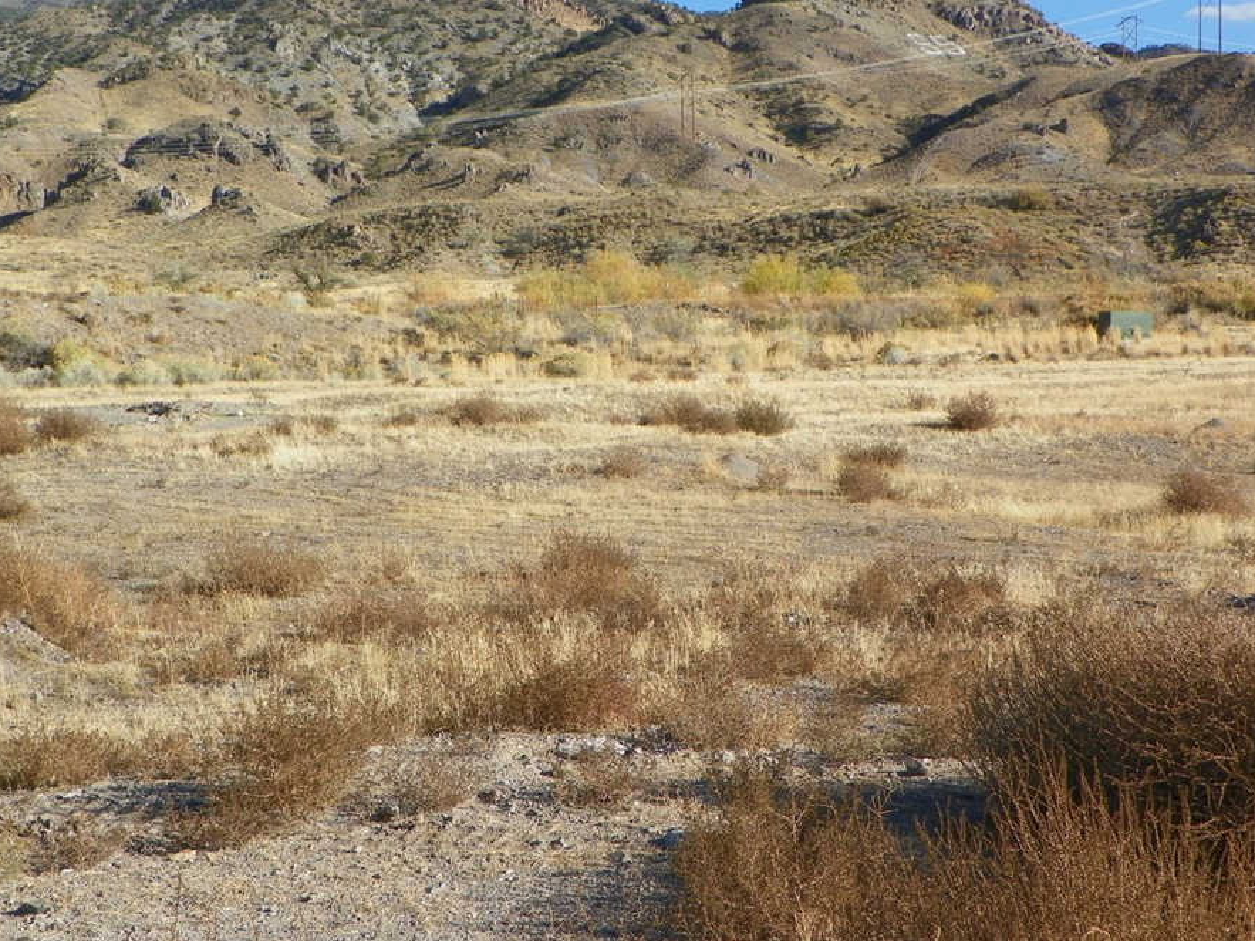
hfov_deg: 33.2
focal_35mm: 58
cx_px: 587
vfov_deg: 25.2
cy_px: 466
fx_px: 2102
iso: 64
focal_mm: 8.9
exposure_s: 1/320
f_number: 5
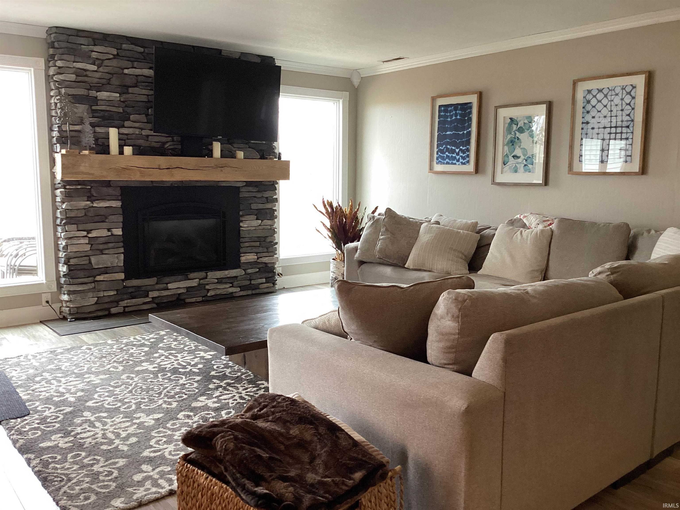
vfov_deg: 45.4
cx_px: 340
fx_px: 609
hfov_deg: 58.4
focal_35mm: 31
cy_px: 255
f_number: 2.4
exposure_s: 1/60
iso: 250
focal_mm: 3.3
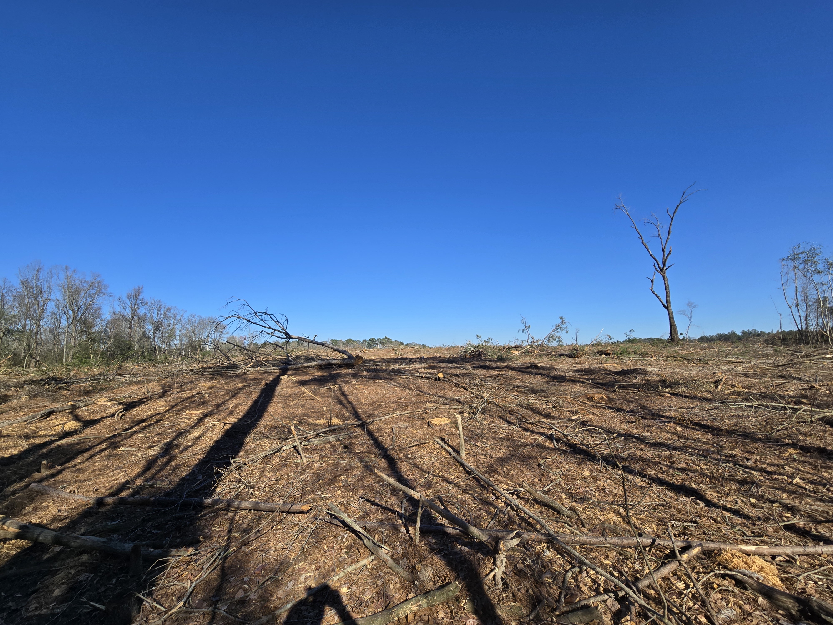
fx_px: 313
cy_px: 312
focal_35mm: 13
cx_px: 416
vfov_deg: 89.9
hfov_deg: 106.2
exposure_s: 1/2122
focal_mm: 2.2
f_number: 2.2
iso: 50
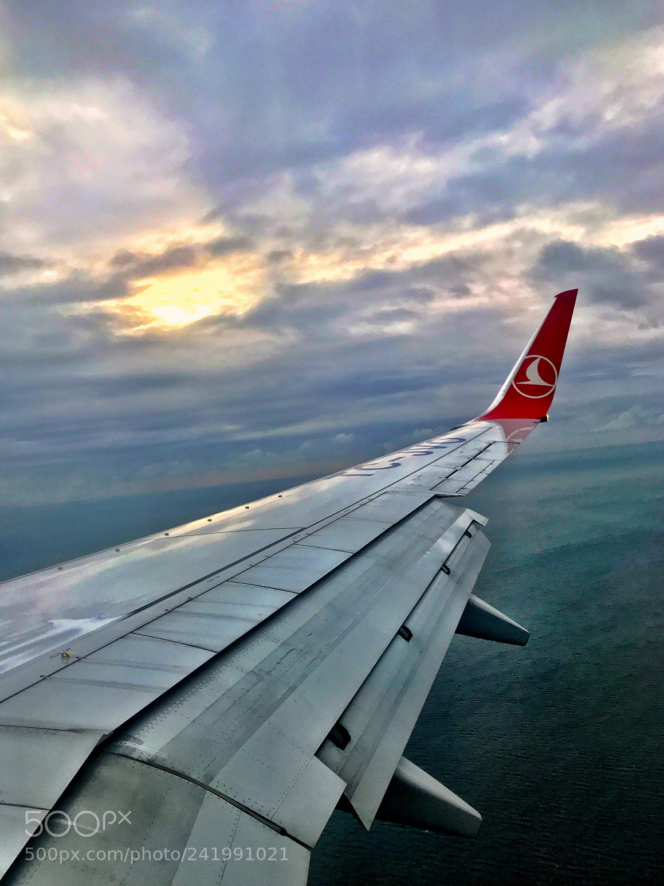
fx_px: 742
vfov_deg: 61.7
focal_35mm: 29
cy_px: 440
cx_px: 333
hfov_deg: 48.2
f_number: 1.8
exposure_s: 1/150
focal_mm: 3.99
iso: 25
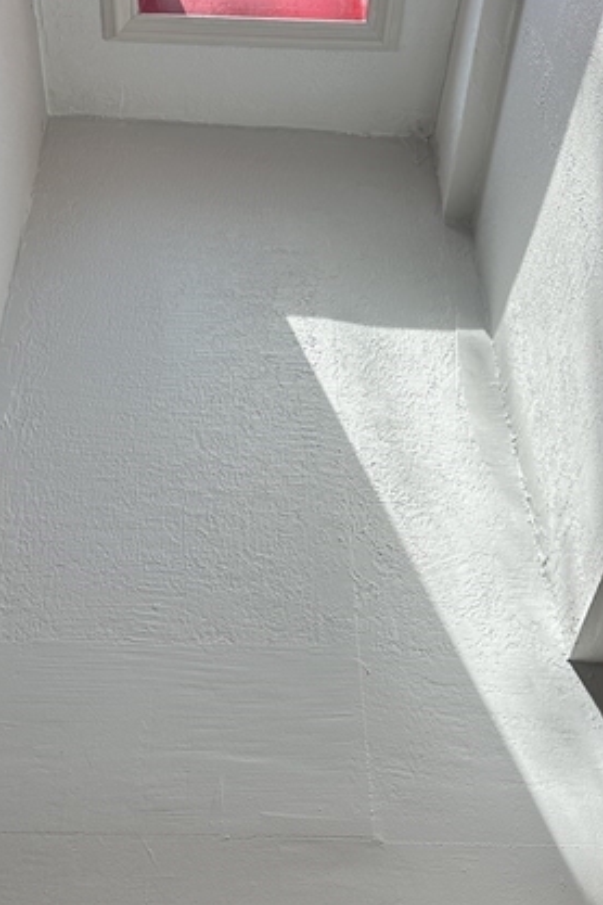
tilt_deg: +45.6
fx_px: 1156
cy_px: 397
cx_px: 254
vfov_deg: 42.7
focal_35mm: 46
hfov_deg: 29.2
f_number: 1.78
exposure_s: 1/903
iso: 80
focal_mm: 6.86
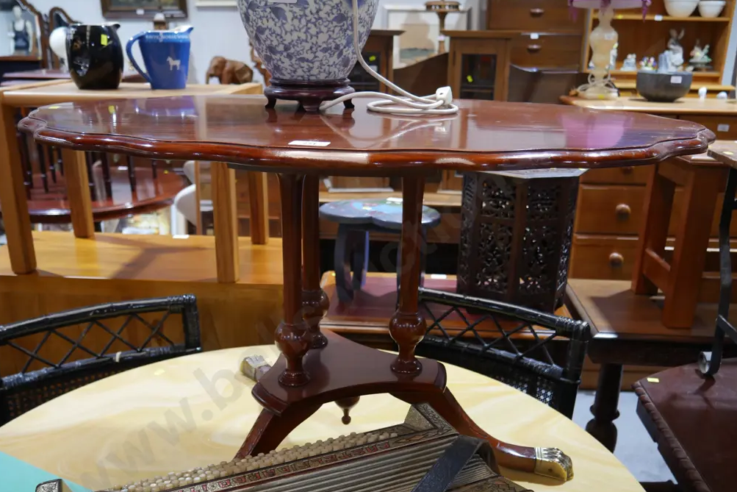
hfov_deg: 55.8
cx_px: 372
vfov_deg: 38.8
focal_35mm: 34
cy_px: 276
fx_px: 696
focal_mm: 16
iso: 500
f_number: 3.6
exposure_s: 1/60
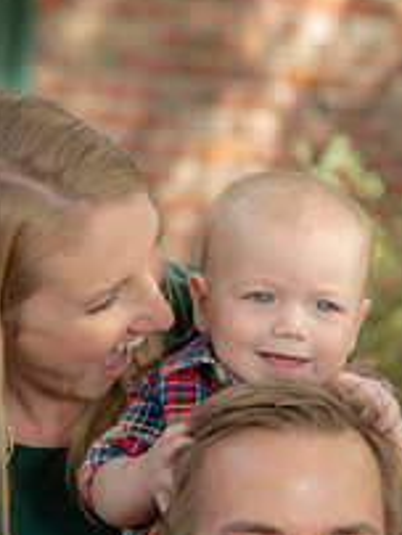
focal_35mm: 218
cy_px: 408
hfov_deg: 6.8
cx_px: 249
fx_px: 3368
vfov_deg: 9.1
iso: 320
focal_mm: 102
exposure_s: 1/200
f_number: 5.6
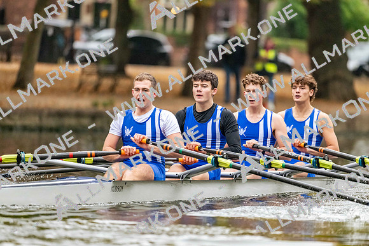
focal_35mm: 400
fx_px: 4101
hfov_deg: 5.2
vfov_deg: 3.4
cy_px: 123
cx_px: 184
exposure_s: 1/2500
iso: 7200
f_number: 4.5
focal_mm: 400
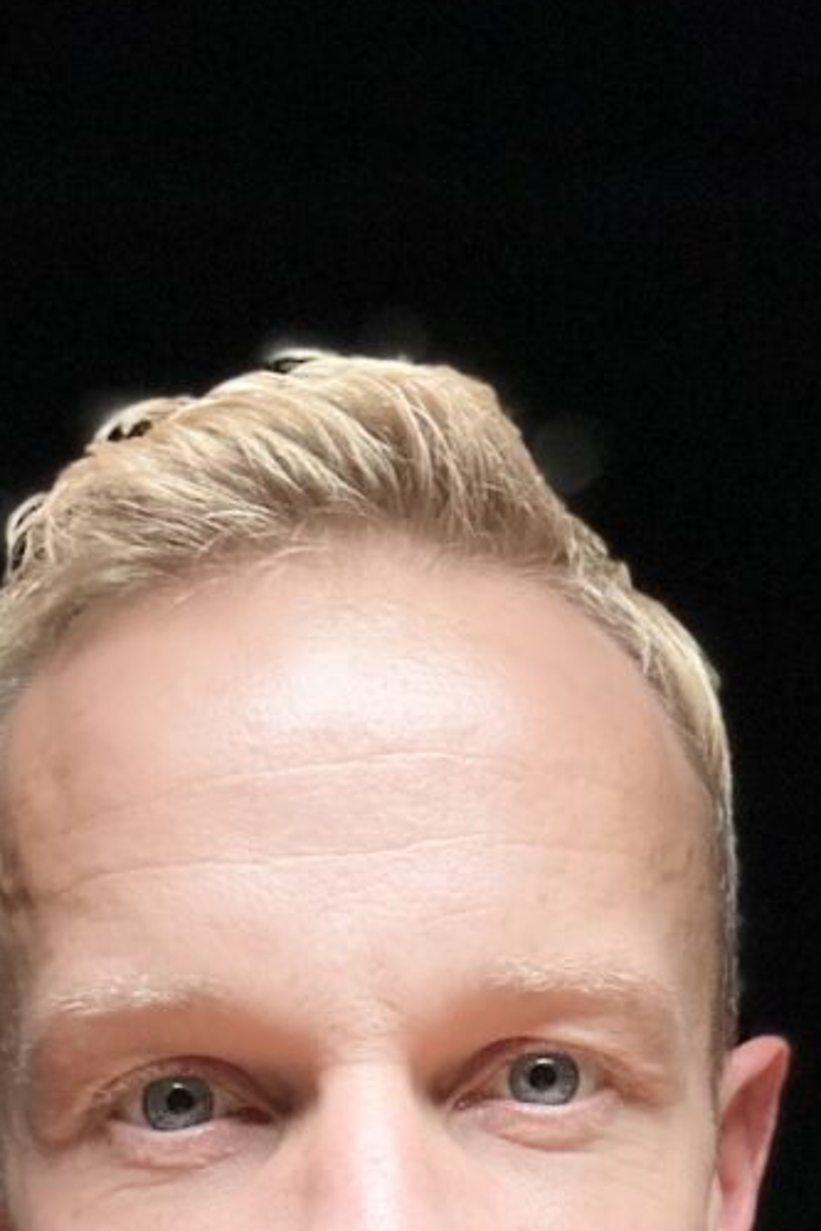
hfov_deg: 21.3
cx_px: 427
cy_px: 1229
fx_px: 2188
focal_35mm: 64
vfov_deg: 29.4
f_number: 1.9
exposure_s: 1/60
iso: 320
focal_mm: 2.69
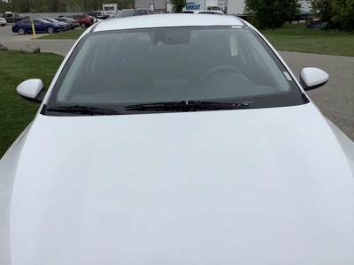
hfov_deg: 58.4
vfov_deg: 45.4
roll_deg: +0.9
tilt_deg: -22.3
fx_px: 317
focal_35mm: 31
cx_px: 177
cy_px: 132
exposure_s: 1/612
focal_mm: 3.3
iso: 25
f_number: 2.4
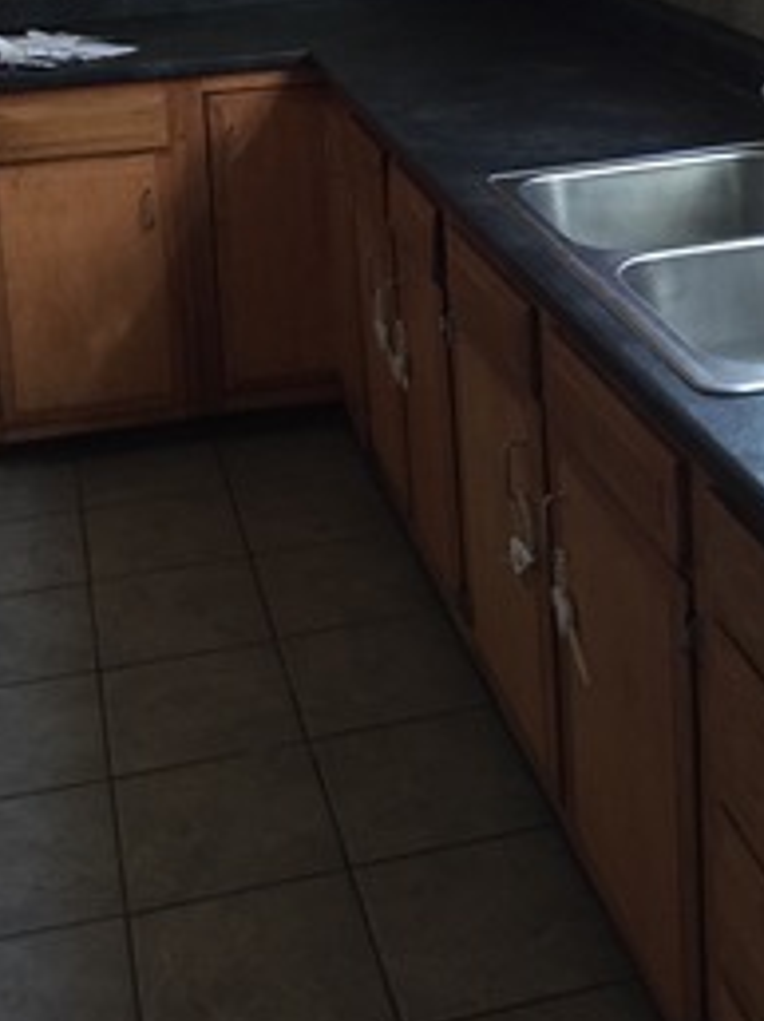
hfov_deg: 27.0
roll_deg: +1.7
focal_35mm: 54
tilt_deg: -11.2
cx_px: 360
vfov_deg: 33.6
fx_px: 1592
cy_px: 99
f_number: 2.2
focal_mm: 4.15
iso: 160
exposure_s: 1/30
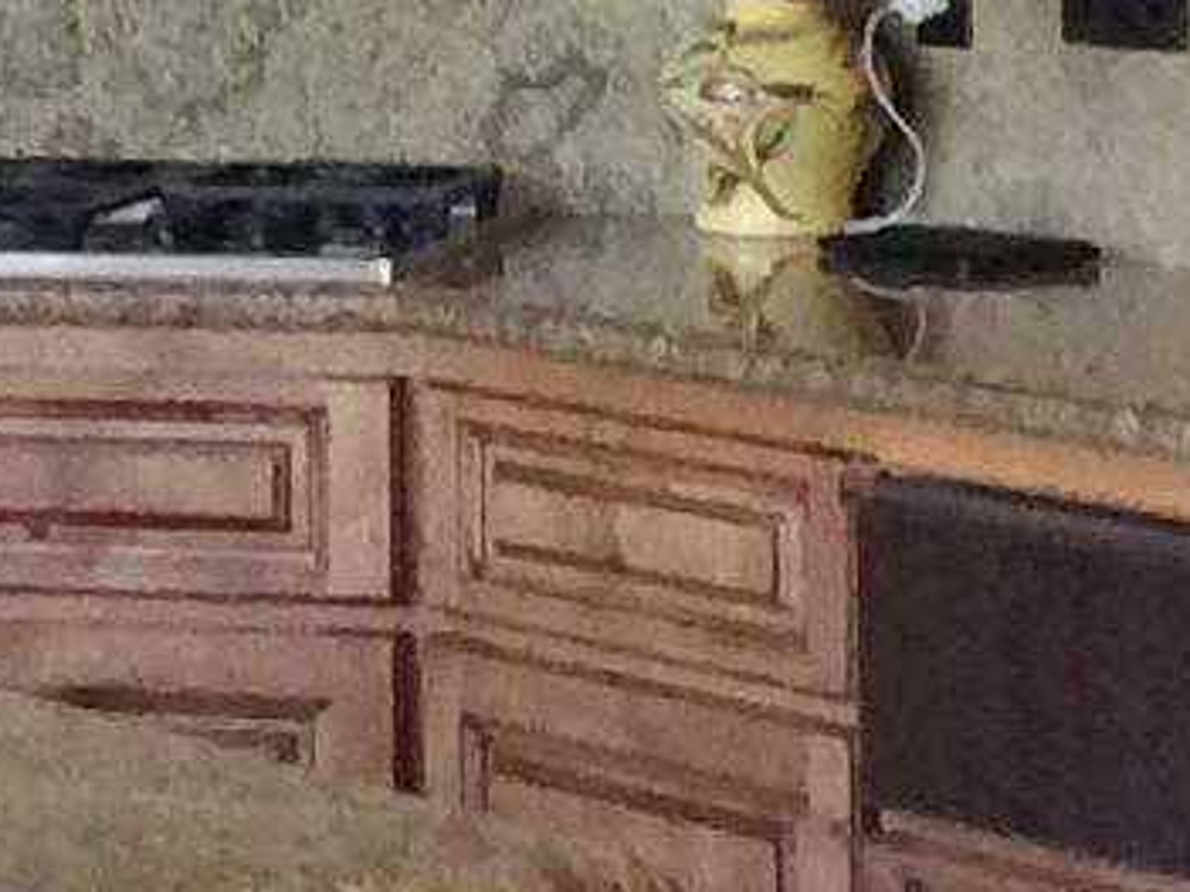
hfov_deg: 8.1
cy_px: -27
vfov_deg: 6.3
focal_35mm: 236
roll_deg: +1.6
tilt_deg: -3.7
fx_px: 8110
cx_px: -834
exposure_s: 1/24
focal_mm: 3.3
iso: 125
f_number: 2.4
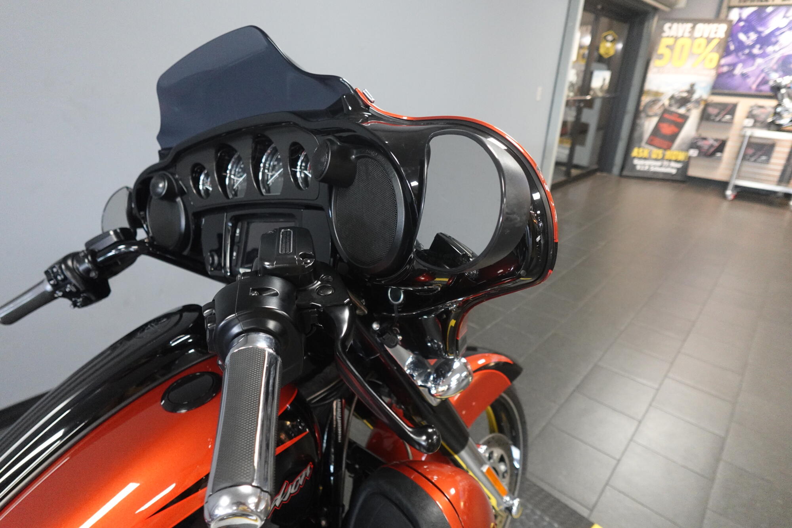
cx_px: 396
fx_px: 440
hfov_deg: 84.0
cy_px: 264
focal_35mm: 20
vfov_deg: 61.9
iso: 1600
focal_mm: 7.6
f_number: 2
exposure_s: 1/125
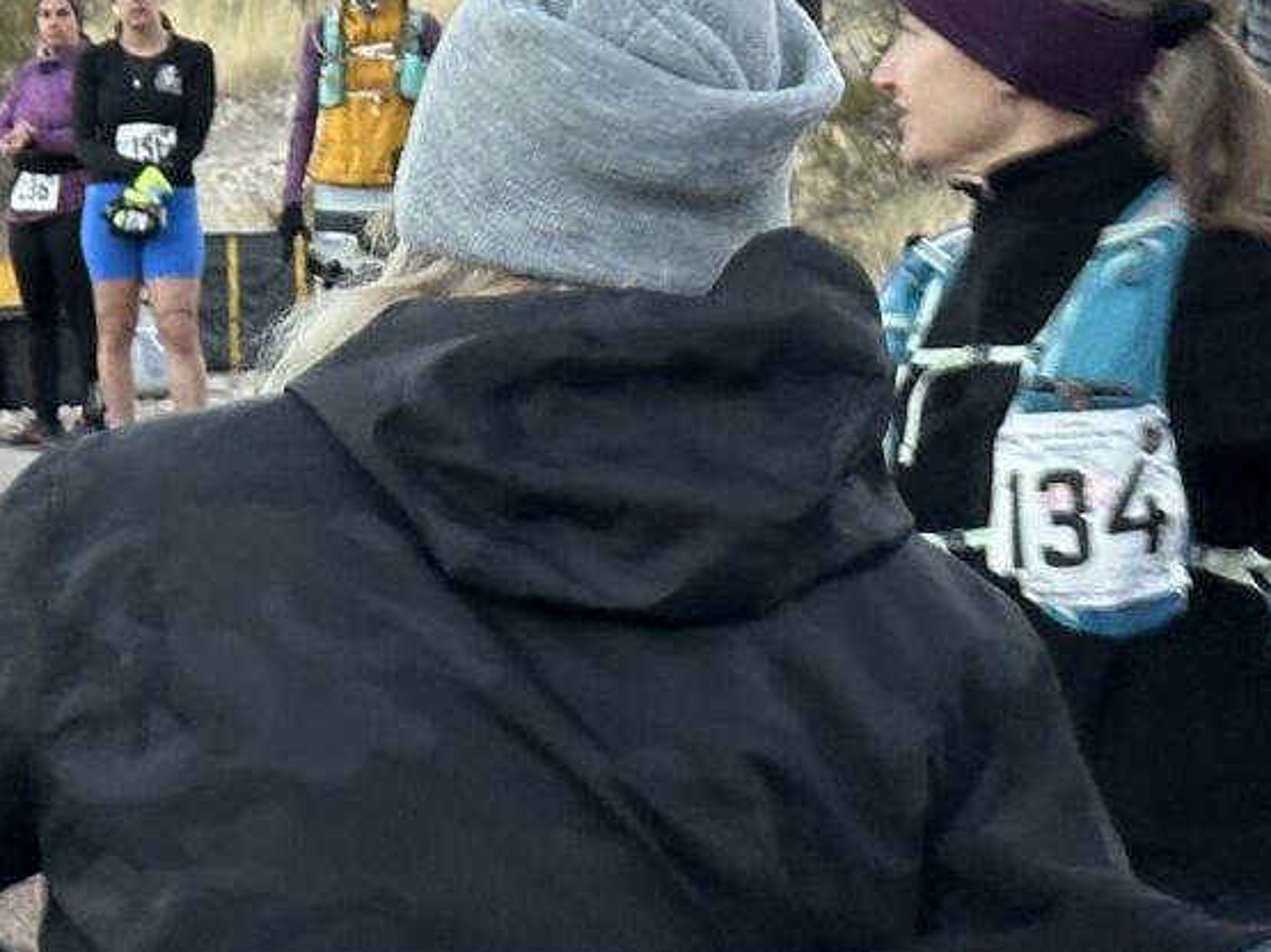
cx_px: -829
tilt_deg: -6.8
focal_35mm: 166
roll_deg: -0.6
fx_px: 6094
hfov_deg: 11.3
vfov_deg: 8.9
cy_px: 801
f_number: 1.78
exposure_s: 1/60
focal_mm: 6.86
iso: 125
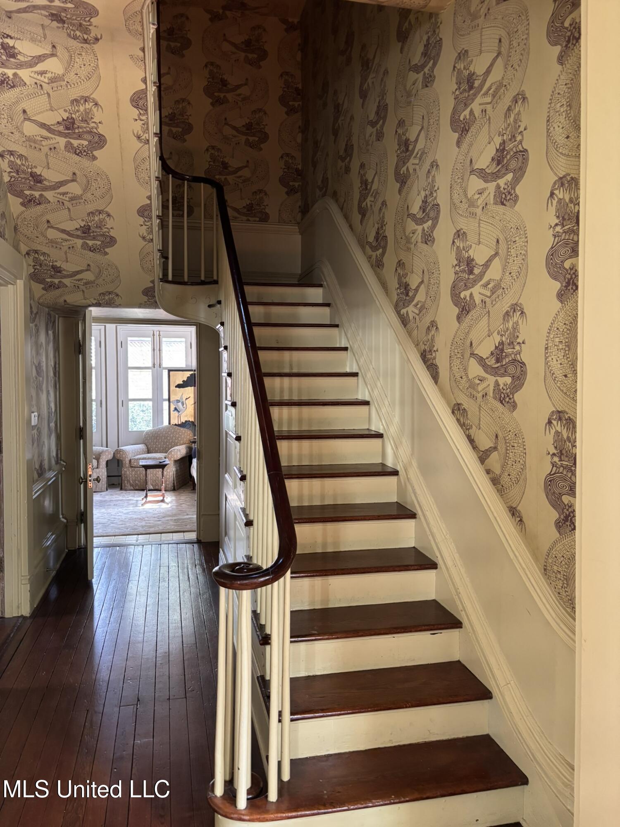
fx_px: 621
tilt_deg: -0.3
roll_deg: -1.3
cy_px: 414
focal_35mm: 26
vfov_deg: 67.3
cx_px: 310
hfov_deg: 53.1
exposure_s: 1/60
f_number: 1.6
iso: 320
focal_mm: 5.96
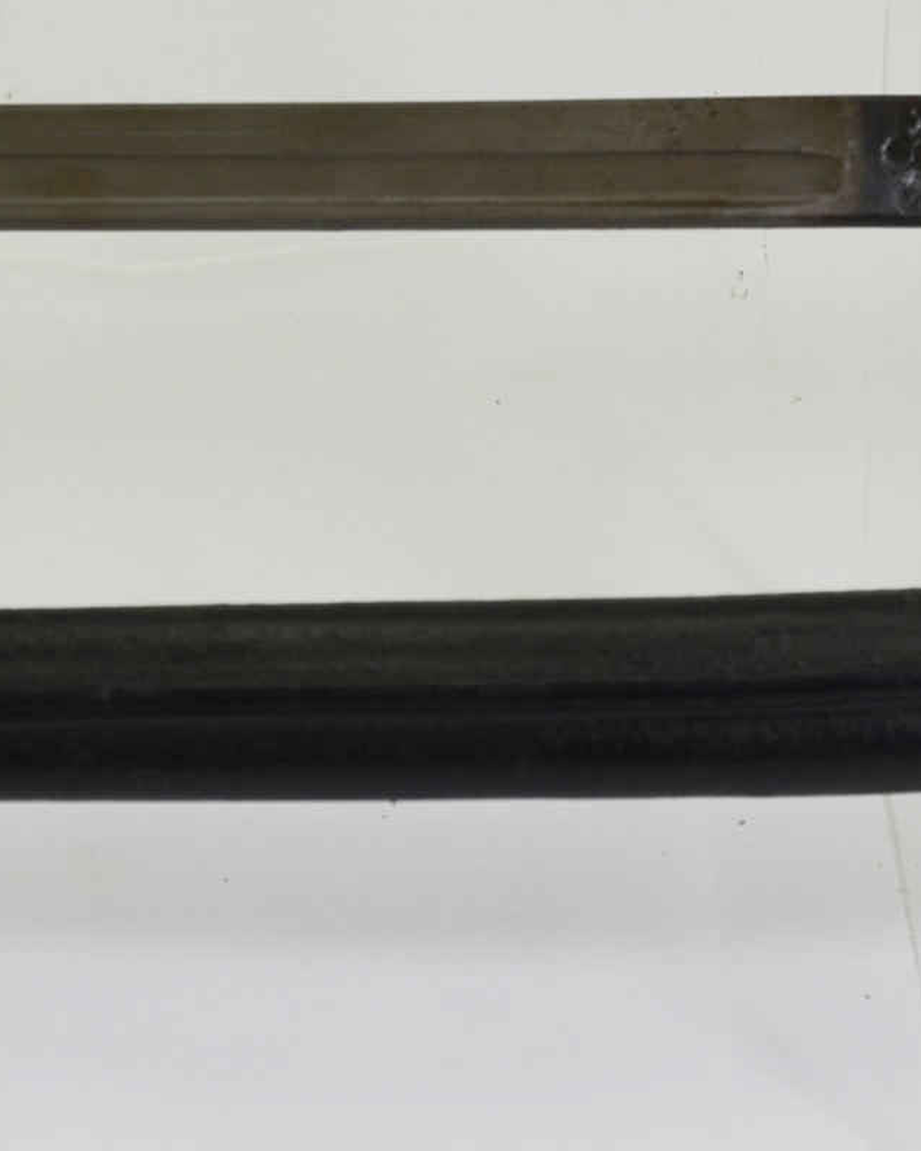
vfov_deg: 16.7
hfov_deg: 13.5
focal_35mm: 114
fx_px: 3884
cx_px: 254
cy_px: 195
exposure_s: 1/160
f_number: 6.3
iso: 200
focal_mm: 26
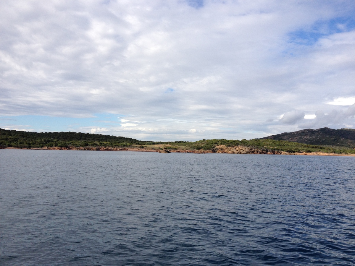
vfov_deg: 40.7
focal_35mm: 35
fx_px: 359
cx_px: 178
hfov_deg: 52.6
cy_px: 133
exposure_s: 1/1727
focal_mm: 4.28
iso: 64
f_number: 2.4
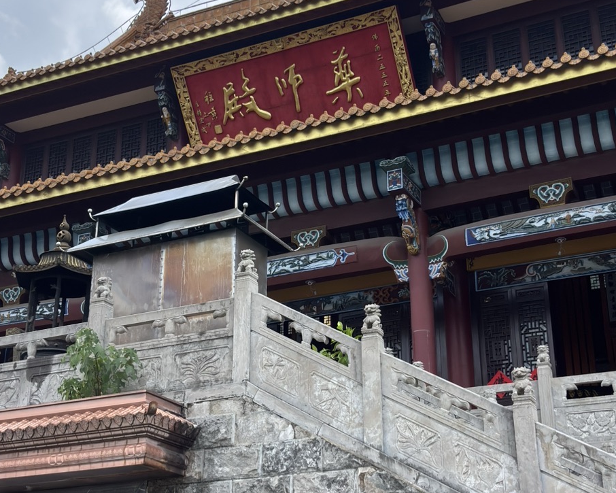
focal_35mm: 56
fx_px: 1021
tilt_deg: +22.0
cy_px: 254
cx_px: 342
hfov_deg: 33.5
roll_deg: +2.2
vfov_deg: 27.1
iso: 50
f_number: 1.6
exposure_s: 1/3413
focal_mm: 5.96
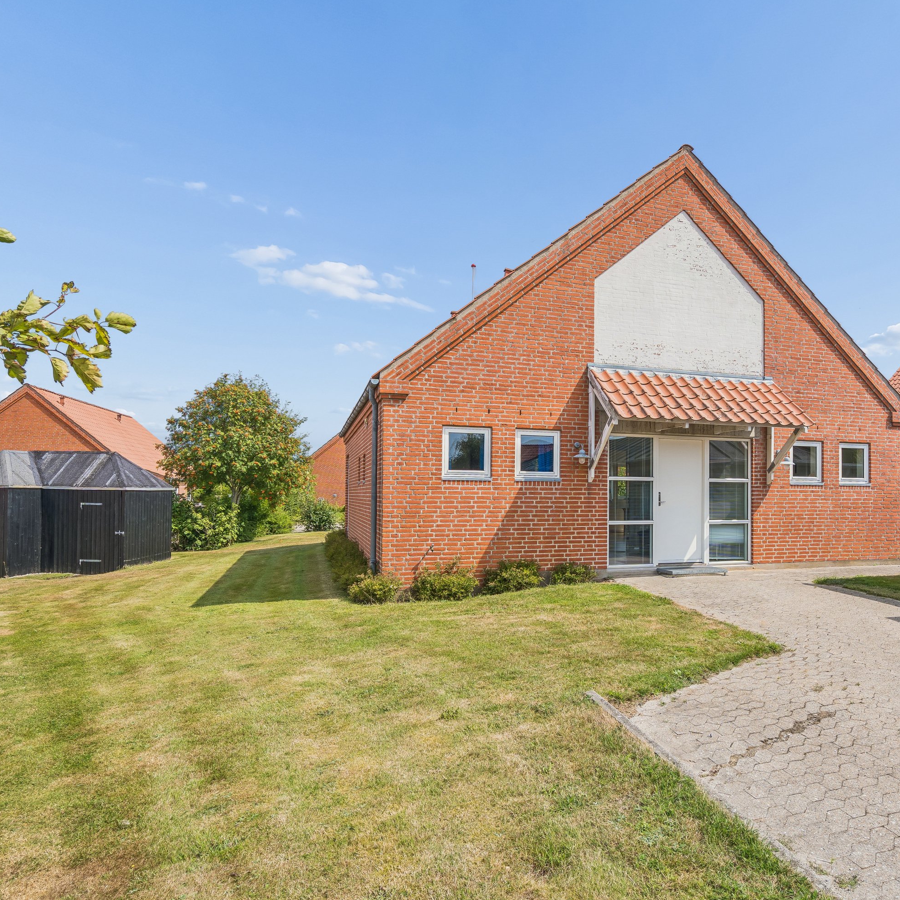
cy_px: 454
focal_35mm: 22
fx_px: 647
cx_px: 571
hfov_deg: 68.4
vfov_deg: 69.6
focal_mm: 17
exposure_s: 1/250
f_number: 8
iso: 160
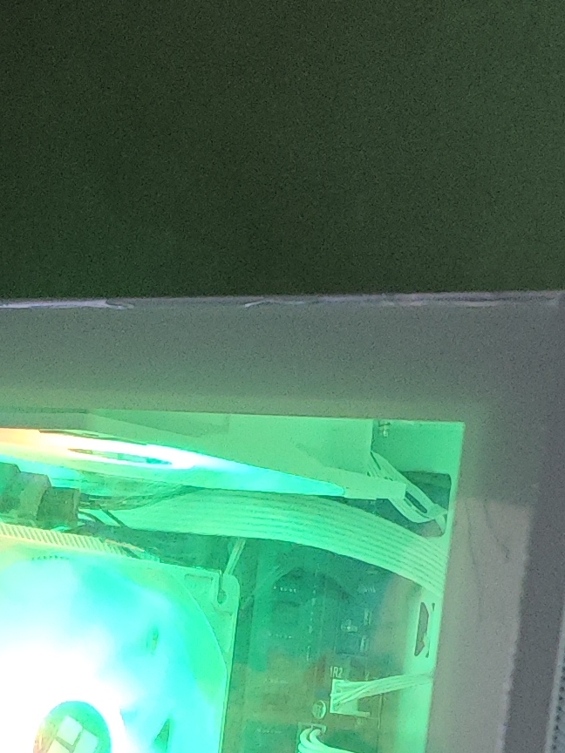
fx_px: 2372
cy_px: 1146
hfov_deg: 13.6
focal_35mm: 109
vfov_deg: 16.4
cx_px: 382
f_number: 1.9
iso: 2500
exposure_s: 1/351
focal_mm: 8.7
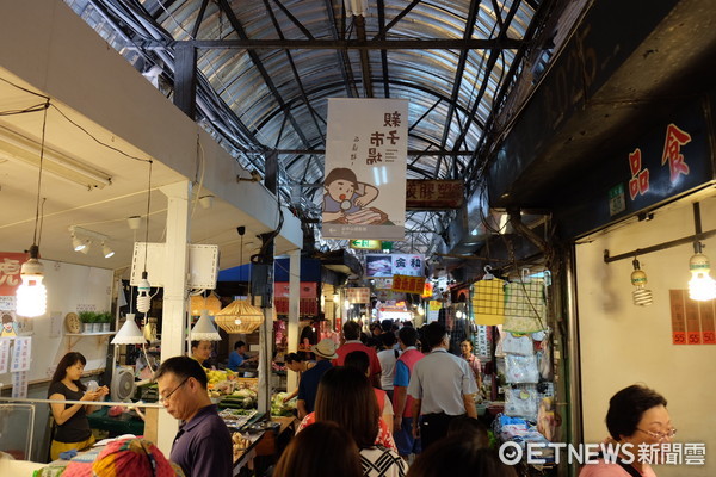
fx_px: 537
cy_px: 238
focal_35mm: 27
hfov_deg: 67.4
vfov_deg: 47.9
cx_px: 358
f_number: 2.8
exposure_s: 1/60
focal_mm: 18
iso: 400
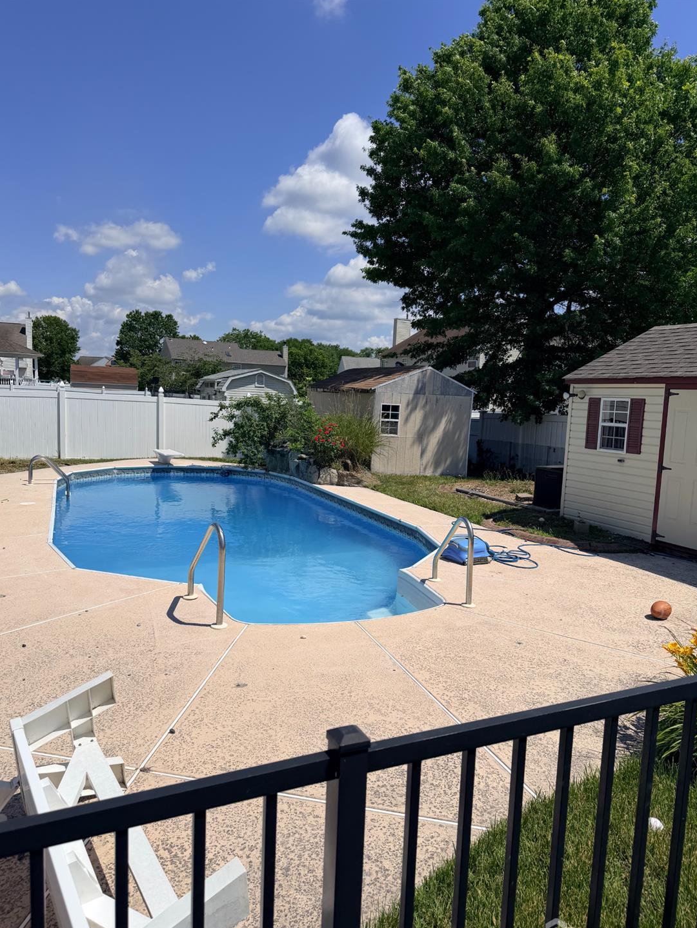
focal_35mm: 25
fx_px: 671
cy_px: 482
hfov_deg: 54.9
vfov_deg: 69.4
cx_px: 342
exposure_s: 1/11905
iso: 80
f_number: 1.78
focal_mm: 6.76
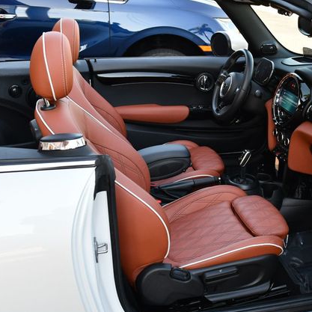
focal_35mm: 47
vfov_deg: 36.1
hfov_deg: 35.8
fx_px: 479
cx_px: 204
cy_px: 159
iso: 400
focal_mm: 18
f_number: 5
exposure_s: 1/250
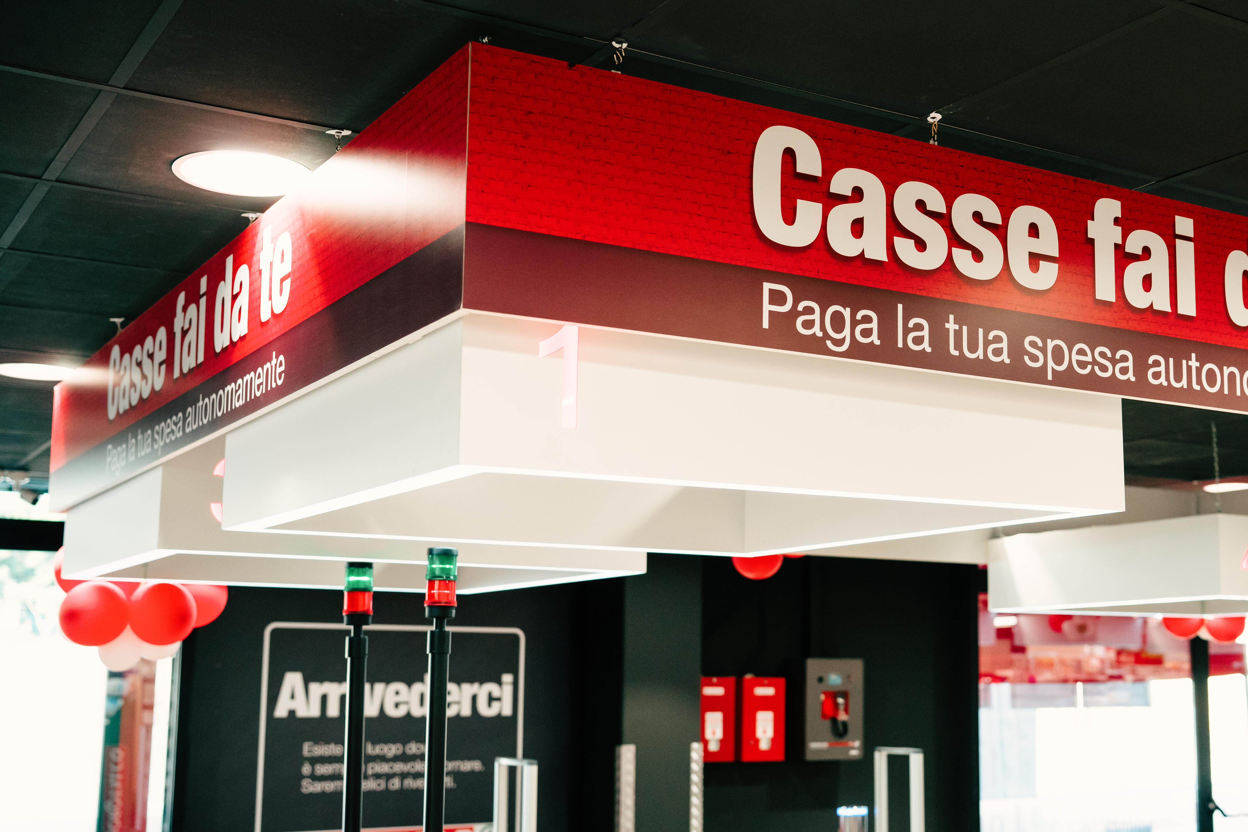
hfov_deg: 42.3
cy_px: 443
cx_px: 807
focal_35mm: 46
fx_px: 1595
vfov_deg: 29.2
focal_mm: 35
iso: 1250
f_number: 2.8
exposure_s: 1/500
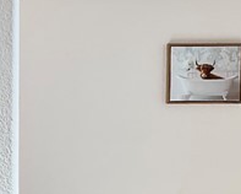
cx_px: -64
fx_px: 1050
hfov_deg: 12.7
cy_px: 149
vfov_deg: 10.5
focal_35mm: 147
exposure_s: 1/120
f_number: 1.8
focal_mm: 3
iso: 25
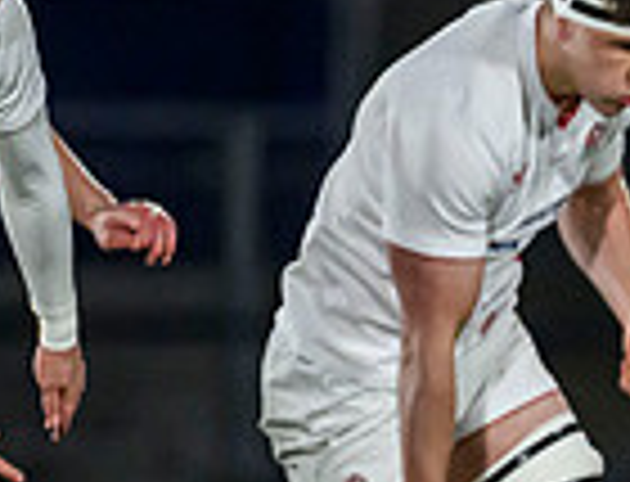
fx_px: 47444
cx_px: 1981
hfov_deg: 0.8
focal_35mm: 2589
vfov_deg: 0.6
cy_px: 373
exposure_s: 1/1250
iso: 5000
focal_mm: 400
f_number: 2.8
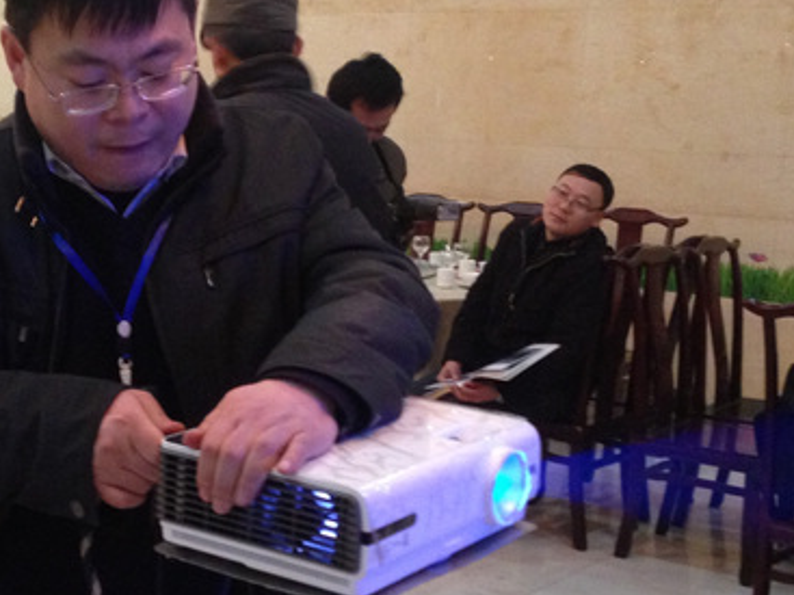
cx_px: 171
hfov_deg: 26.6
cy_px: 333
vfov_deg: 20.4
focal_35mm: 72
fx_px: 1651
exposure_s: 1/15
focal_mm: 4.13
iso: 400
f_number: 2.4
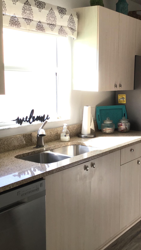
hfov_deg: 25.5
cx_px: 112
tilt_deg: -9.4
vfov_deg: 44.6
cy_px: 123
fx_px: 306
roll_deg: -2.6
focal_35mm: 46
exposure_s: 1/60
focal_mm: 3.3
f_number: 2.4
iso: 25
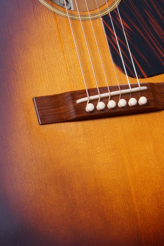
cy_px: 21
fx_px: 1934
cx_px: 94
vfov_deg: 7.3
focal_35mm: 283
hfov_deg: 4.9
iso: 100
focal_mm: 60
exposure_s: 1/20
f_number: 5
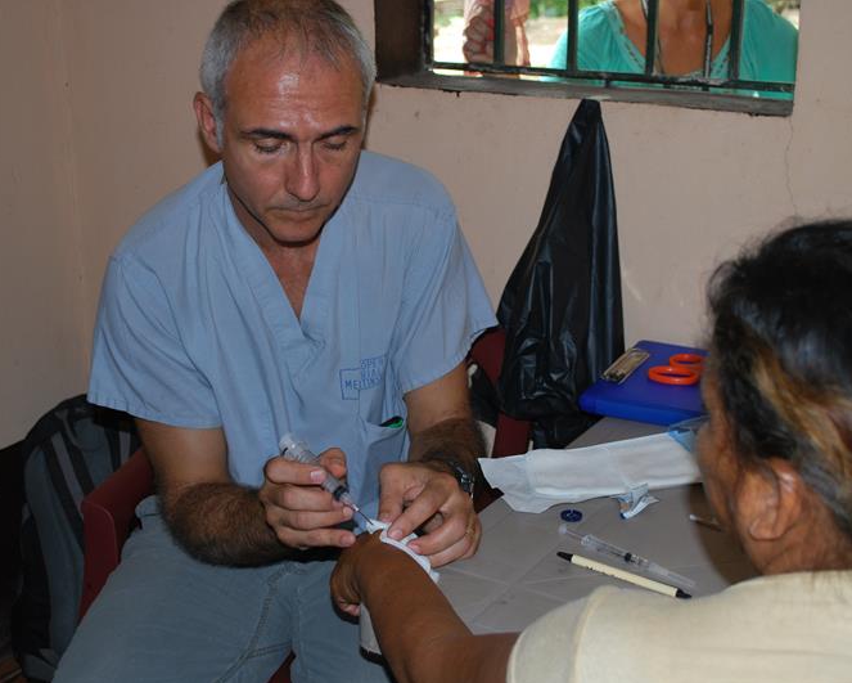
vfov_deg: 29.7
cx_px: 423
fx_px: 1287
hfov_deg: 36.6
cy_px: 343
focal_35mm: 51
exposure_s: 1/60
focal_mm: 30
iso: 200
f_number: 4.8
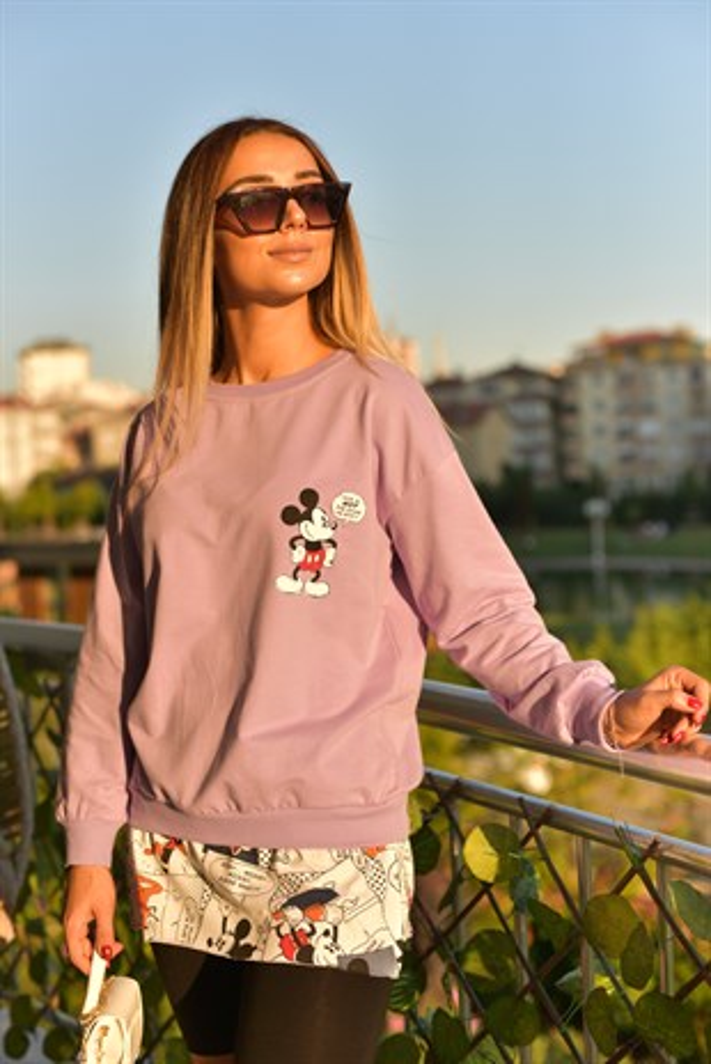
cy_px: 532
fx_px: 1479
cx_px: 356
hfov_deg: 27.0
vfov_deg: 39.6
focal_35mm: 50
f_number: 3.2
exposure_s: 1/8000
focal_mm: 50
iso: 800
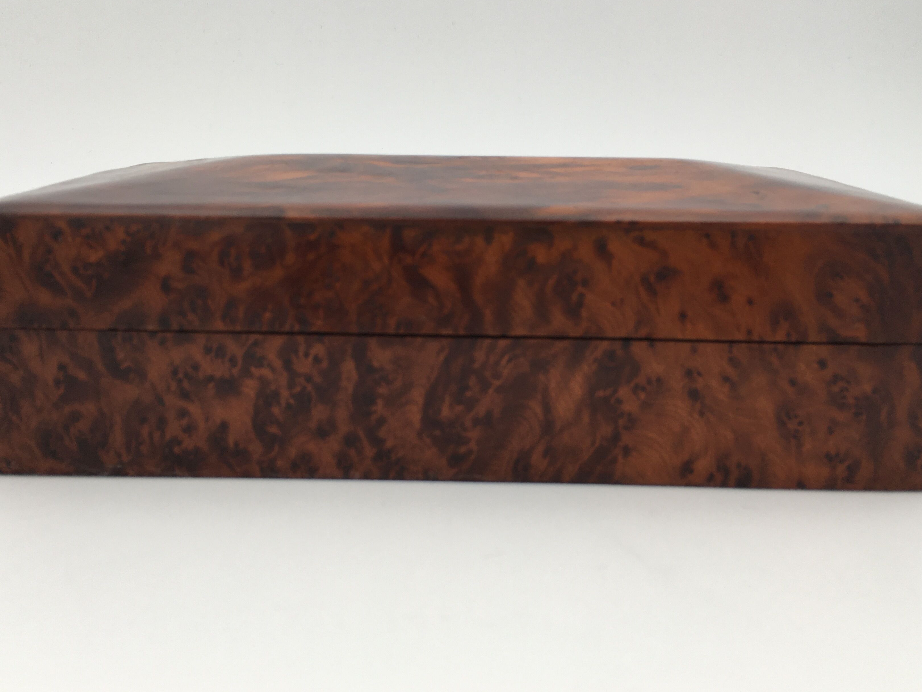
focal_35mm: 36
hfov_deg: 51.3
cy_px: 304
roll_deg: -1.4
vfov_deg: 39.6
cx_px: 450
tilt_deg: -11.5
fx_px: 959
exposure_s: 1/100
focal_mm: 4.15
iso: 32
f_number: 2.2
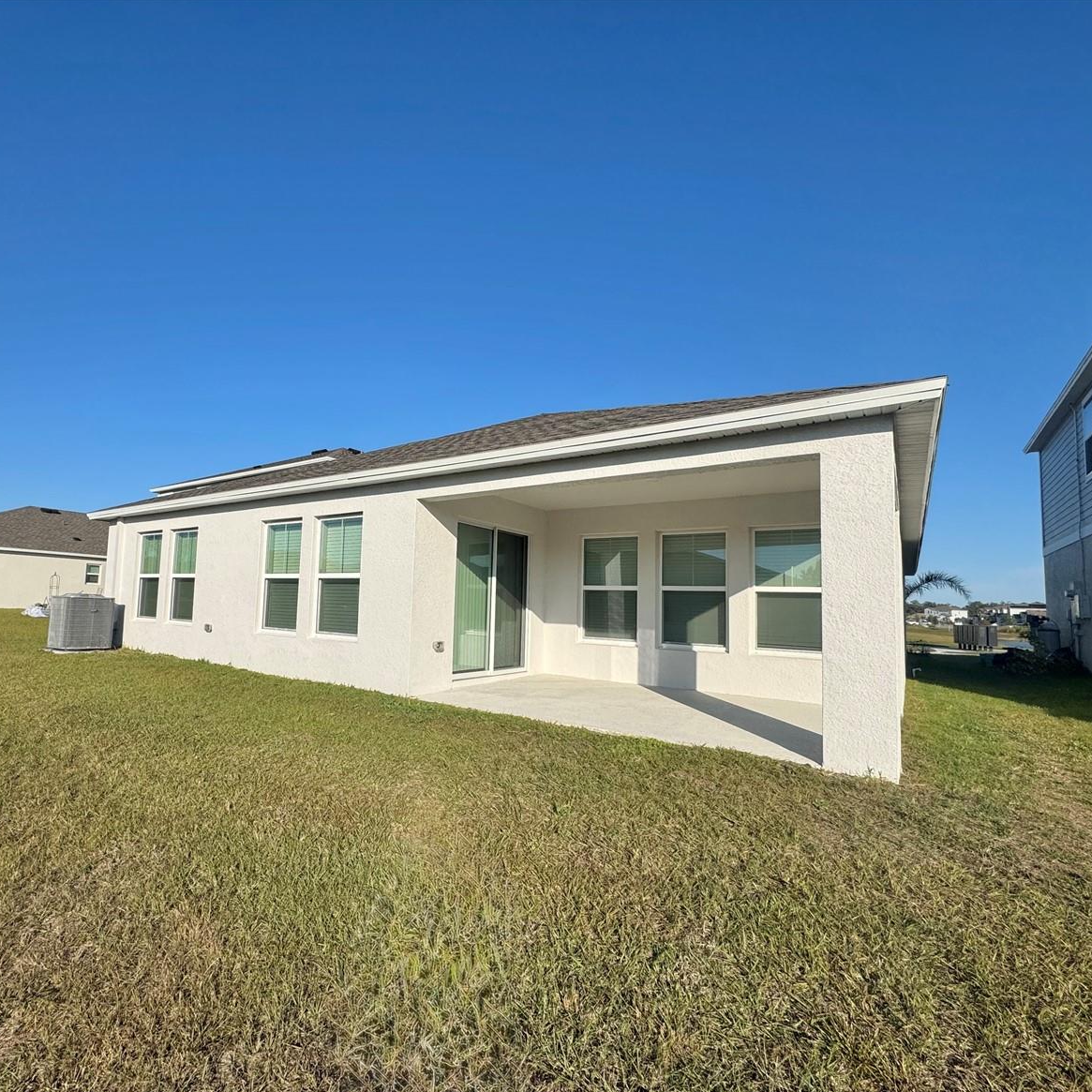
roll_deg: -2.8
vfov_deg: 84.0
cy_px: 559
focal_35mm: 17
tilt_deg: +4.6
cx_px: 454
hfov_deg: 83.2
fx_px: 607
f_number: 2.2
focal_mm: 2.22
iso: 50
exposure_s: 1/3906
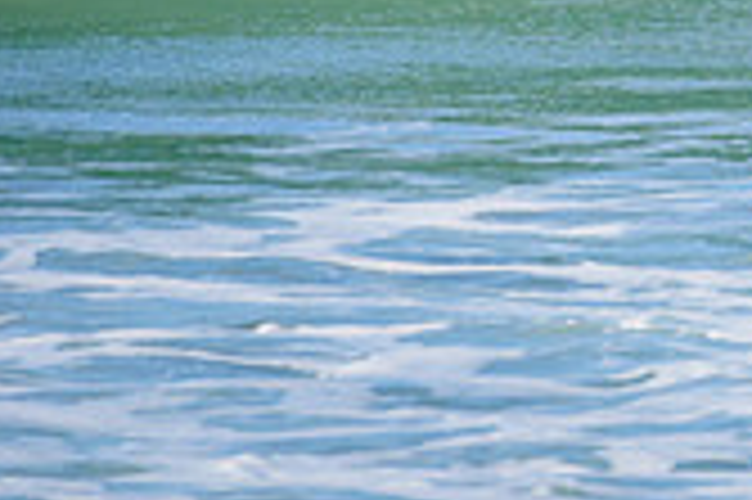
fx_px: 36310
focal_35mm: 1740
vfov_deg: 0.8
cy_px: -304
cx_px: 1297
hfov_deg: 1.2
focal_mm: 500
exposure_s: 1/2000
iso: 280
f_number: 5.6
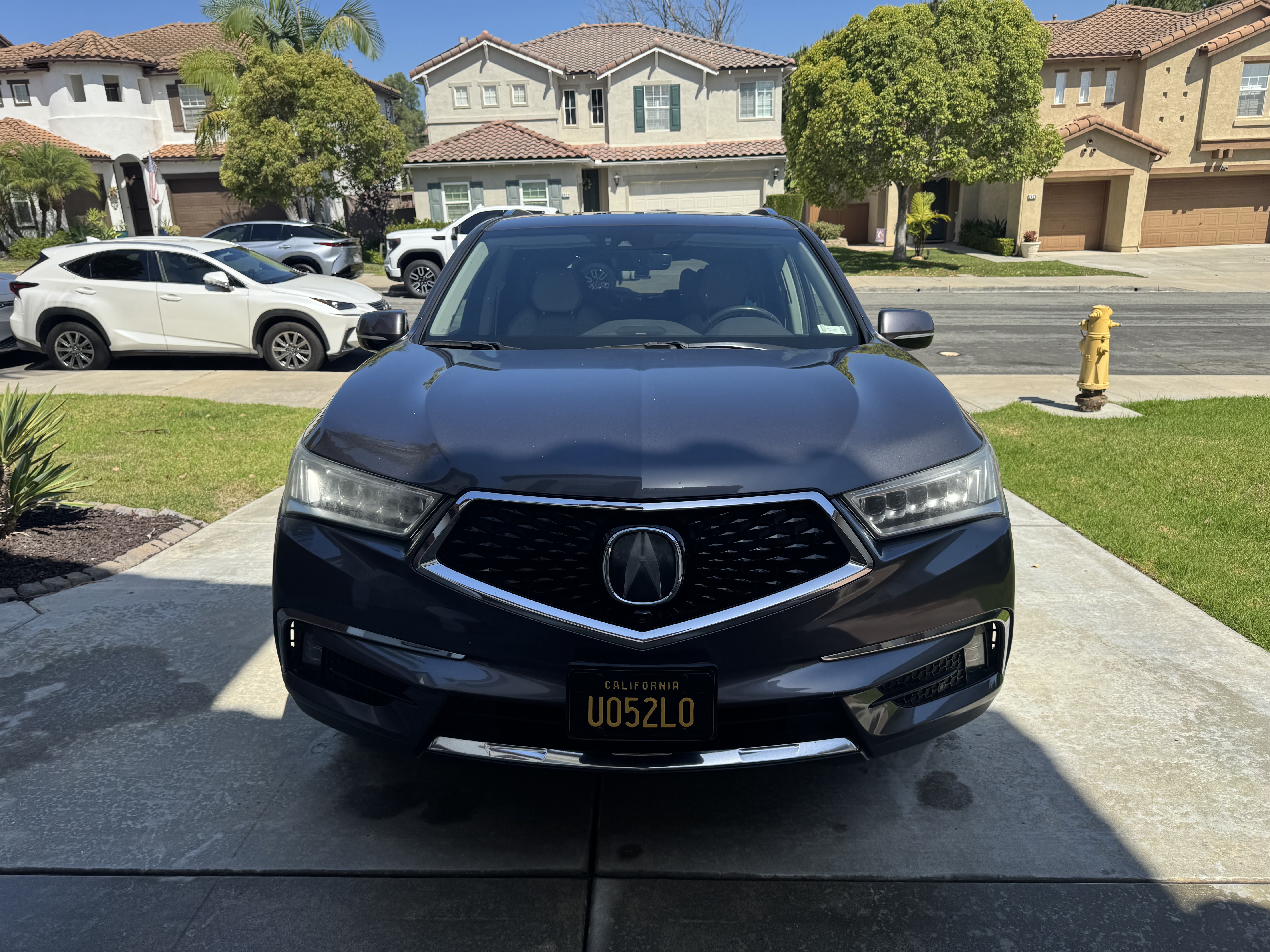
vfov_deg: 56.8
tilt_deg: -16.5
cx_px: 635
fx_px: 881
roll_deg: +1.7
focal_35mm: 24
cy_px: 476
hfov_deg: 71.6
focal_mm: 6.76
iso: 80
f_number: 1.78
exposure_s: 1/3597
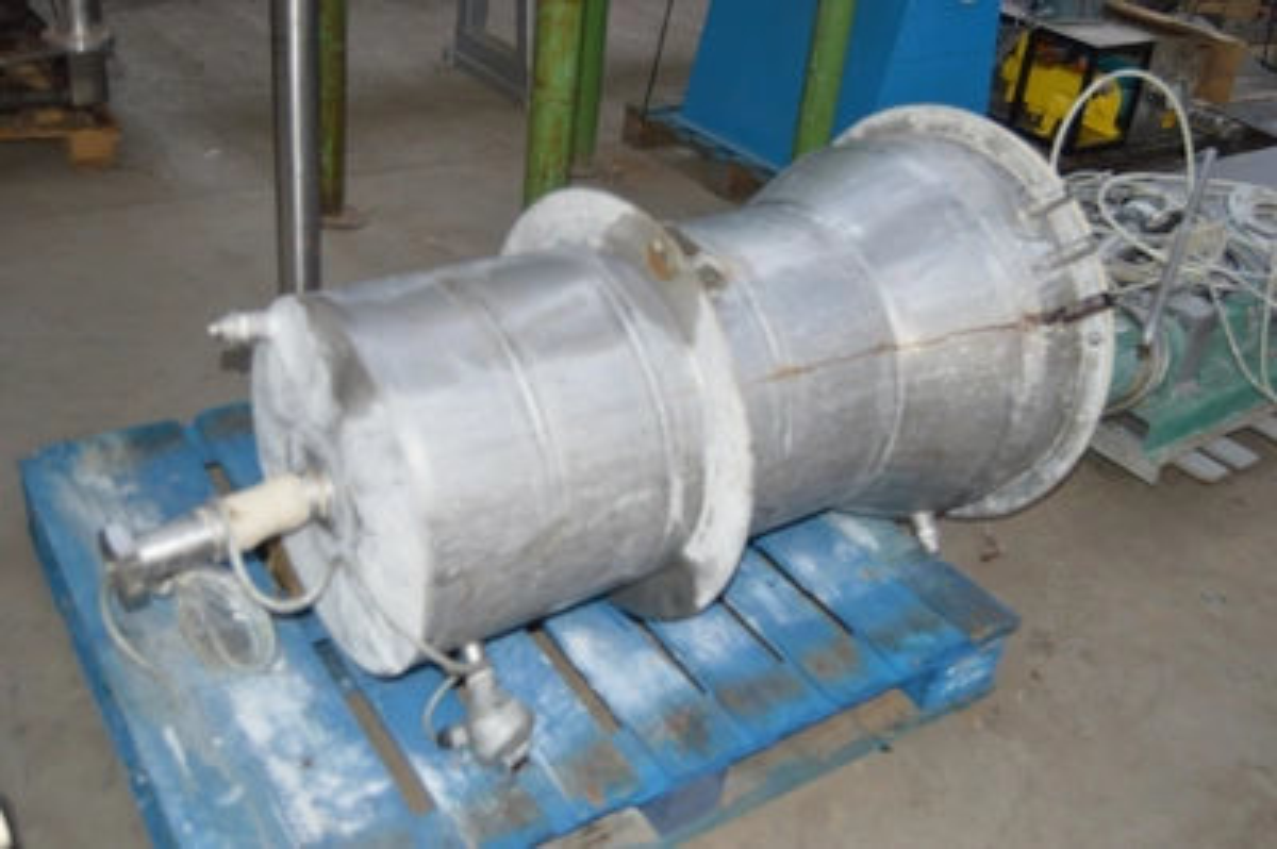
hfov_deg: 55.1
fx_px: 1223
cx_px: 638
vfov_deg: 38.3
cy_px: 424
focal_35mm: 34
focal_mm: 23
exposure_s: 1/60
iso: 400
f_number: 3.8
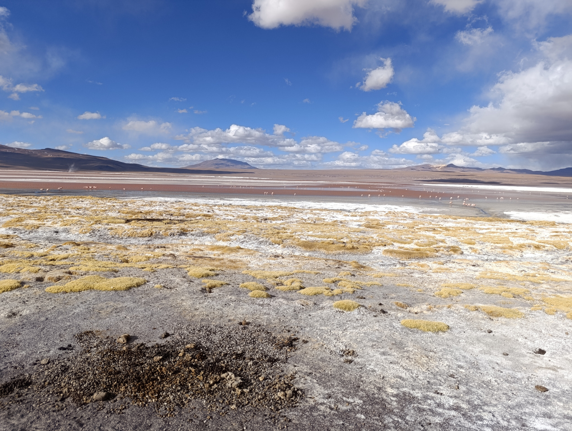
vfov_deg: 59.0
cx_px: 286
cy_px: 216
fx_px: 381
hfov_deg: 73.8
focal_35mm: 23
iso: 50
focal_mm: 6.14
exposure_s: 1/1189
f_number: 1.6
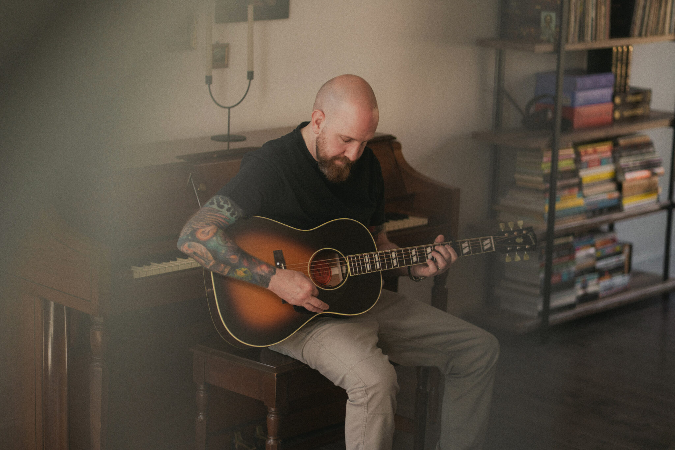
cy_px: 225
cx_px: 338
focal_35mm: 85
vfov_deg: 16.1
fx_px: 1594
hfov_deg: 23.9
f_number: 1.8
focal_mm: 85
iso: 400
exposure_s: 1/320
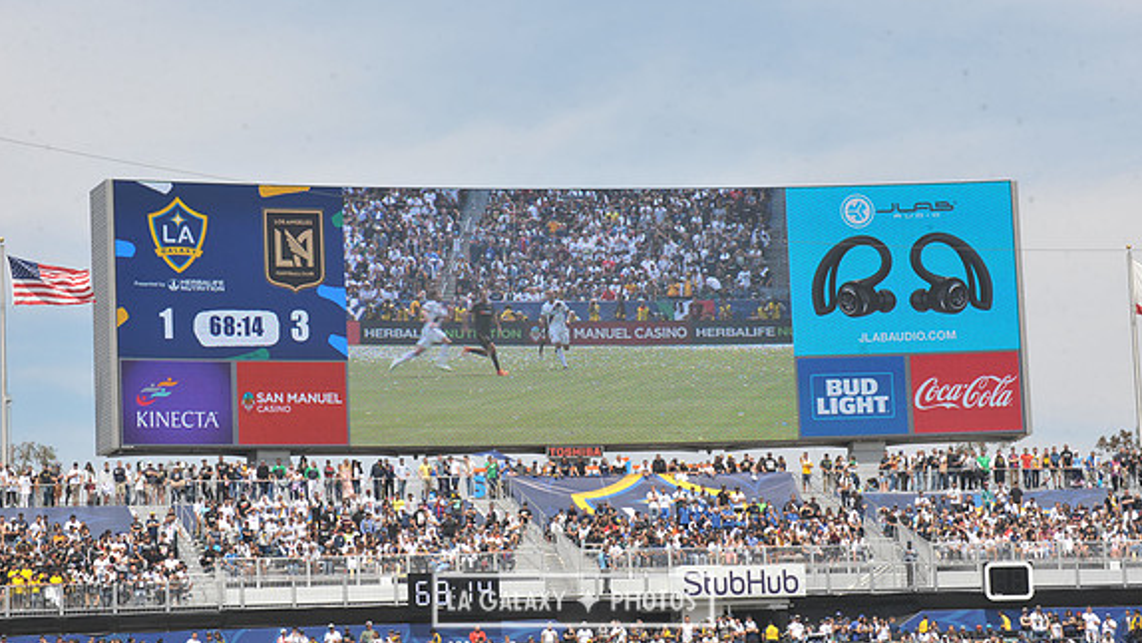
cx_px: 573
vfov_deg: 9.6
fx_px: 3846
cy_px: 301
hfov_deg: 16.9
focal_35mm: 127
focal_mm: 120
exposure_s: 1/500
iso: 320
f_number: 11
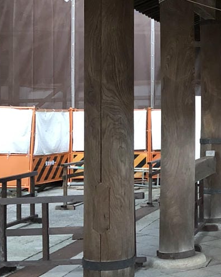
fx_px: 744
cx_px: 299
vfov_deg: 20.9
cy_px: 79
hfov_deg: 15.9
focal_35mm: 91
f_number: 1.8
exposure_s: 1/9
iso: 100
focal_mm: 3.99
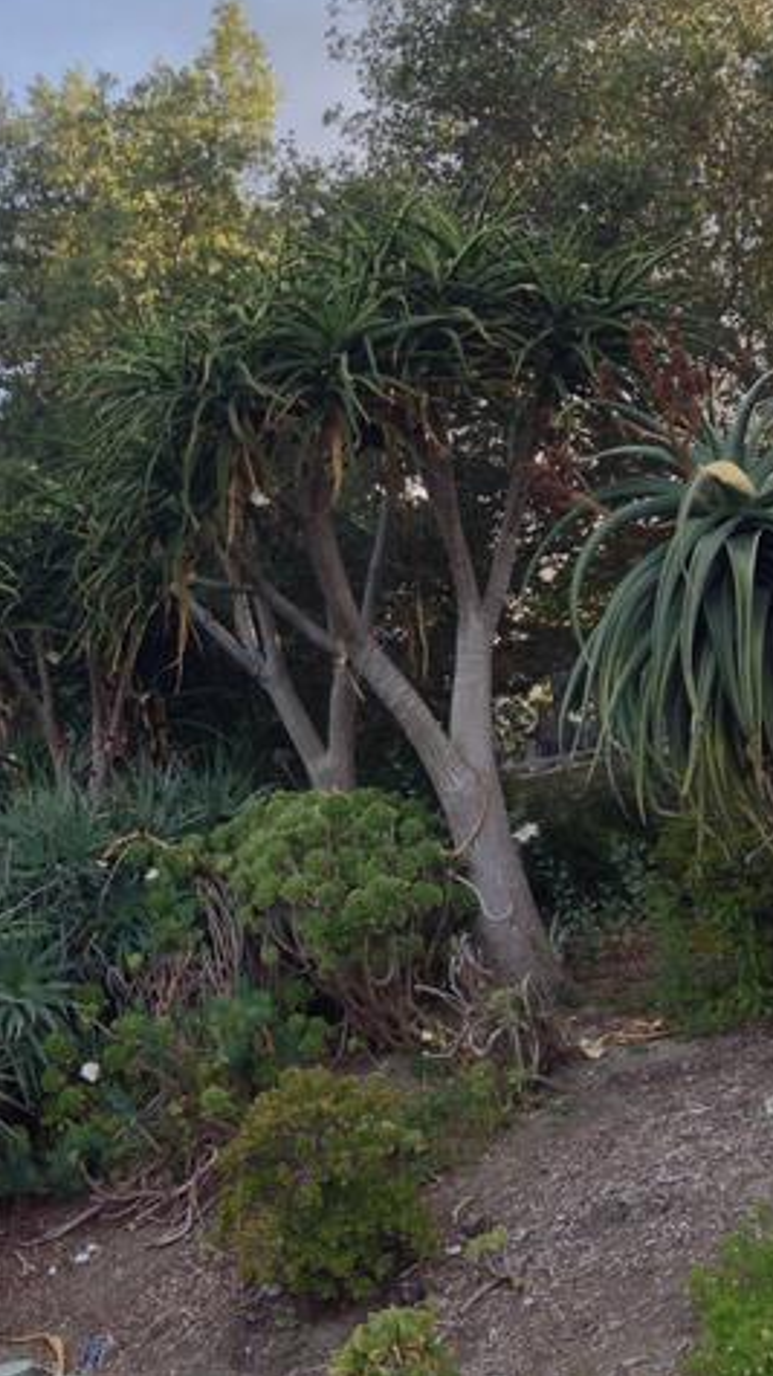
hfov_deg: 24.0
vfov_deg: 42.1
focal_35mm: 49
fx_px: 1786
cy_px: 681
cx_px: 148
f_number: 2.4
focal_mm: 3.3
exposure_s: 1/60
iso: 32
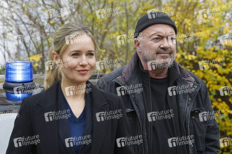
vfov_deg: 10.1
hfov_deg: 15.2
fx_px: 869
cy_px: 77
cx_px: 116
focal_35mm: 135
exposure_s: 1/250
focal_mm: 135
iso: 800
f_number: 8
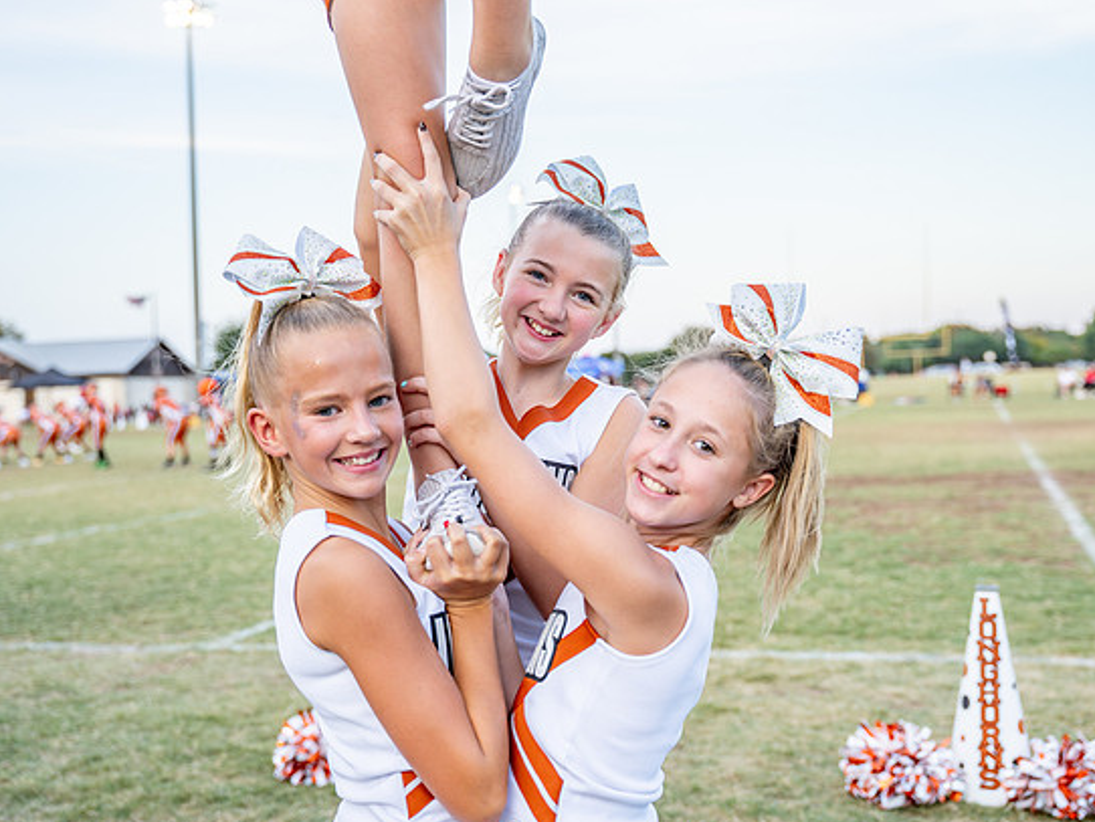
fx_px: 1487
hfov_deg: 40.4
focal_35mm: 47
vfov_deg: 30.9
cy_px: 393
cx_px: 569
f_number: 2.8
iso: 250
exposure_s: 1/640
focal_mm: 36
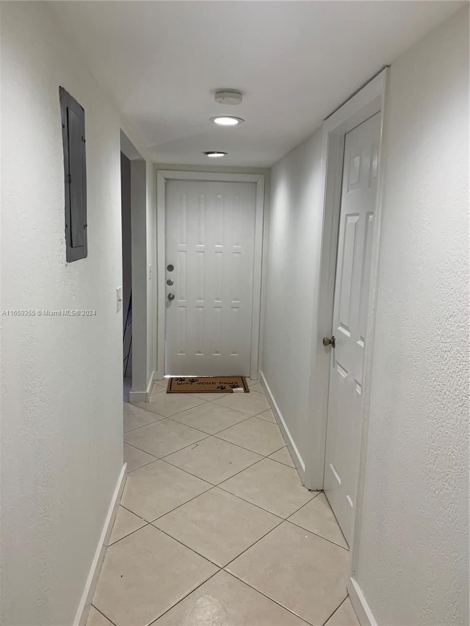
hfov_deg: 53.1
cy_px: 313
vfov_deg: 67.3
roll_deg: -2.2
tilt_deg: -8.0
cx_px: 235
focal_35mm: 26
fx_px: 471
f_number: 1.8
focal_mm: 4.25
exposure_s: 1/120
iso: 64
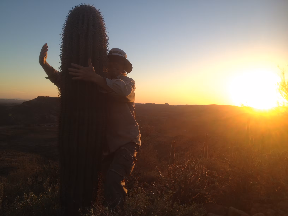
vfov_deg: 40.7
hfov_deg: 52.6
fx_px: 291
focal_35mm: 35
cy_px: 108
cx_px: 144
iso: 50
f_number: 2.4
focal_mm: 4.28
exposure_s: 1/536
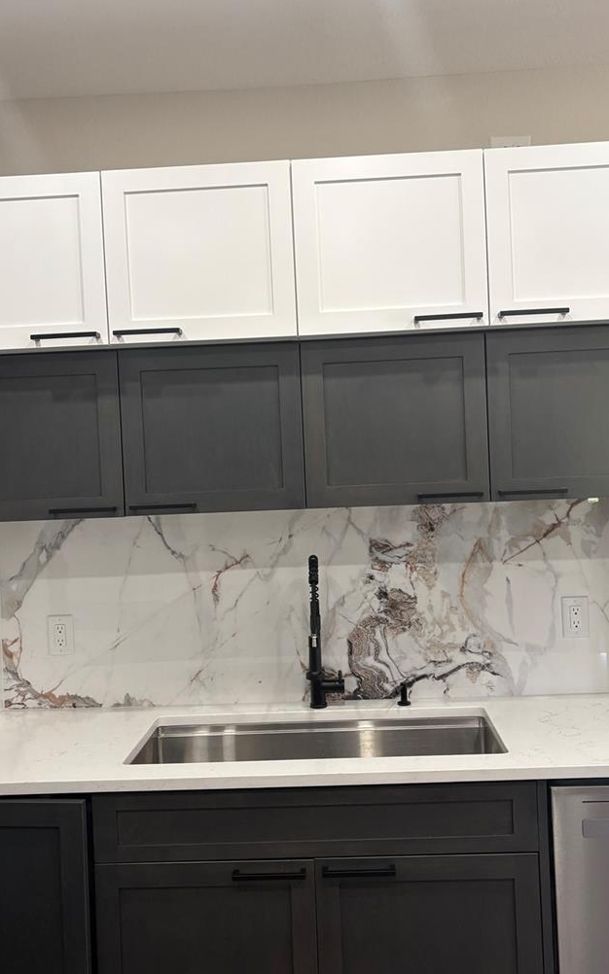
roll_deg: +2.9
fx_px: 877
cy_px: 476
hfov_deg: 38.3
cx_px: 311
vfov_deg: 58.1
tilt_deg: -0.1
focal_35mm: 33
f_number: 1.6
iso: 125
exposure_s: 1/99
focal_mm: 5.96
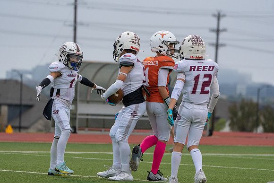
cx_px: 137
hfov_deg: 9.2
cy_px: 92
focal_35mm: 224
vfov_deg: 6.1
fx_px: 1705
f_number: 5.6
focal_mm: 224
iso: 3200
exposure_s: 1/1000
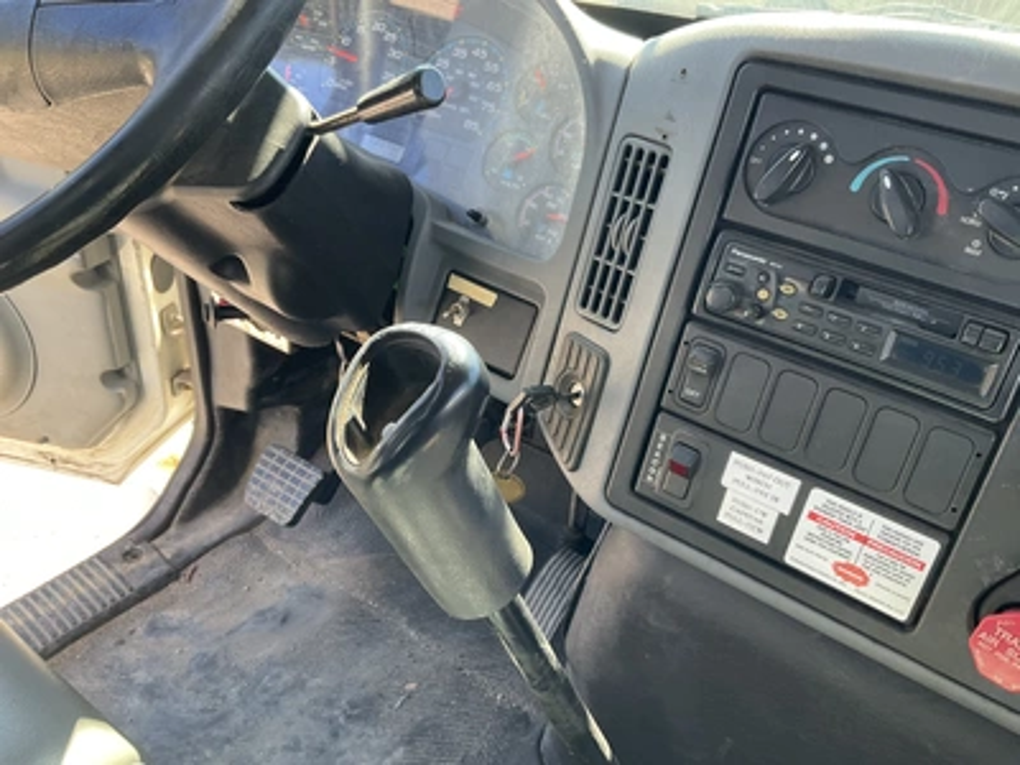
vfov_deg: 48.2
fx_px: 855
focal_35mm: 29
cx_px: 510
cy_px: 382
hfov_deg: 61.7
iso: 64
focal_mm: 3
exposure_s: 1/122
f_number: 1.8
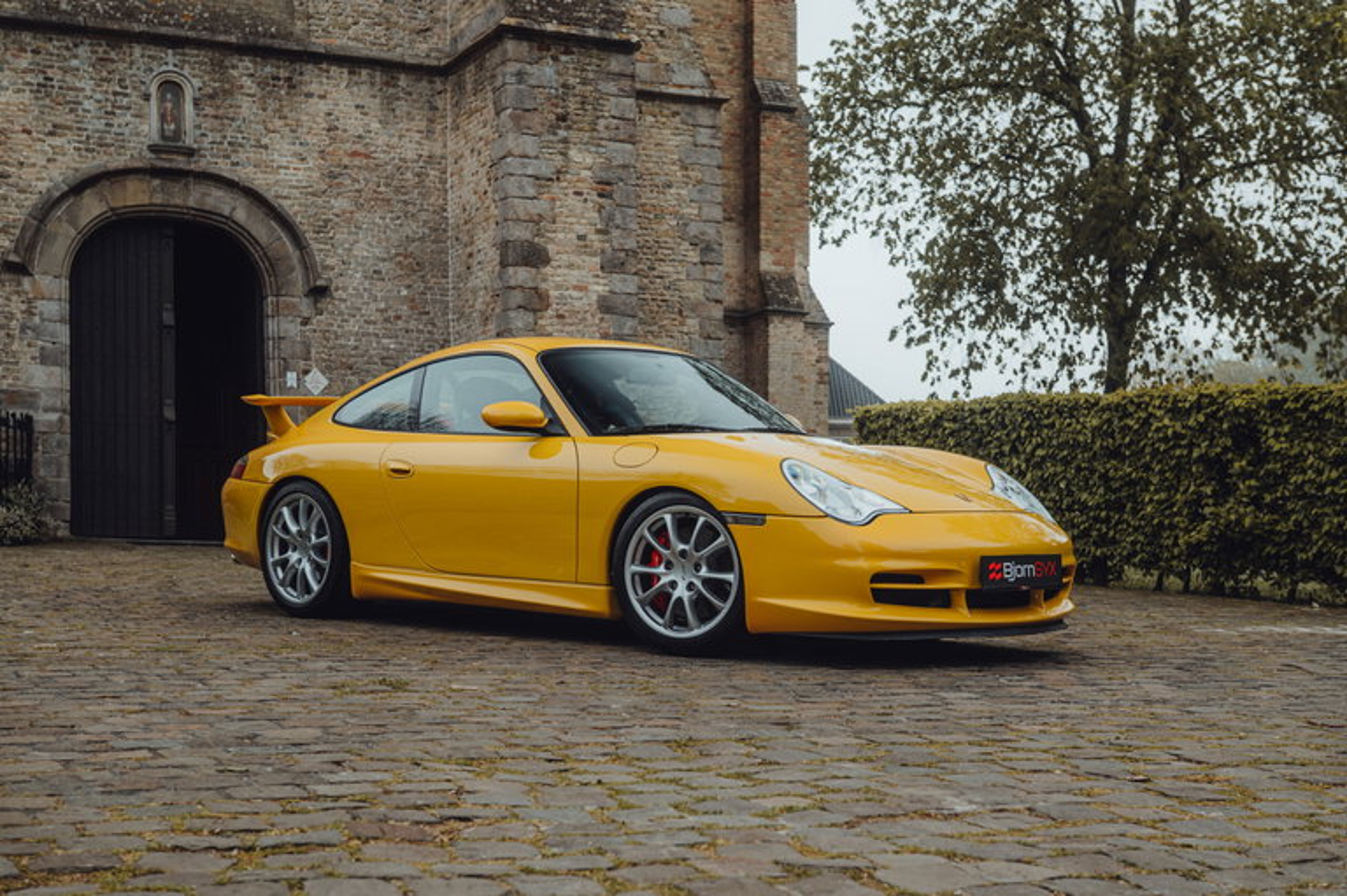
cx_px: 674
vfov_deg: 24.2
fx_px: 2094
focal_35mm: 56
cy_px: 448
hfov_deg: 35.7
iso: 200
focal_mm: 56
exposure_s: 1/160
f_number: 5.6
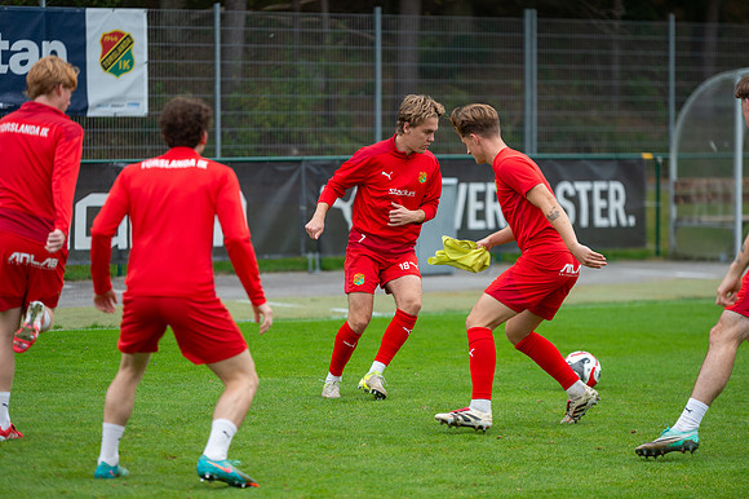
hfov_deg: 11.8
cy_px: 250
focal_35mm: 175
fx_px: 3639
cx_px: 374
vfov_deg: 7.8
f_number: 3.5
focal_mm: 175
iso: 450
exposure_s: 1/1250
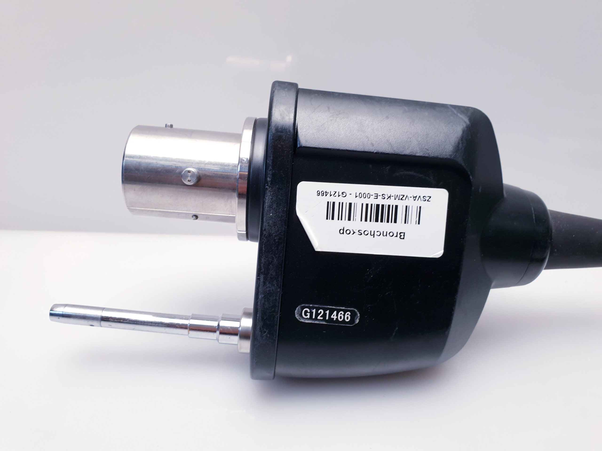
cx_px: 301
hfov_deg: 67.3
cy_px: 226
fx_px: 452
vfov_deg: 53.1
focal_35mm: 26
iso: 80
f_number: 2.4
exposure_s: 1/50
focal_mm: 4.3
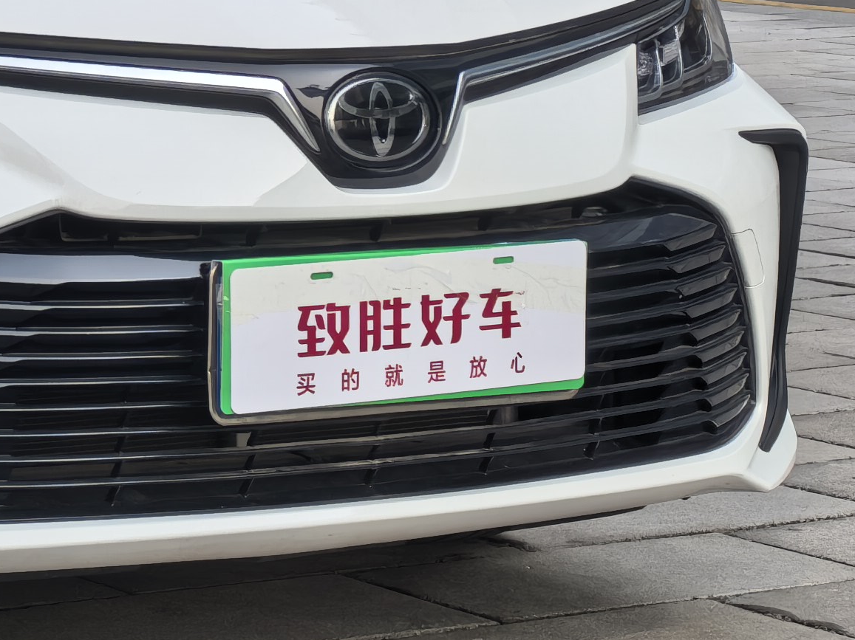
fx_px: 4198
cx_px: -304
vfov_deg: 8.6
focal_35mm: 170
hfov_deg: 11.3
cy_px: -195
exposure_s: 1/584
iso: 50
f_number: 2
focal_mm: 5.75
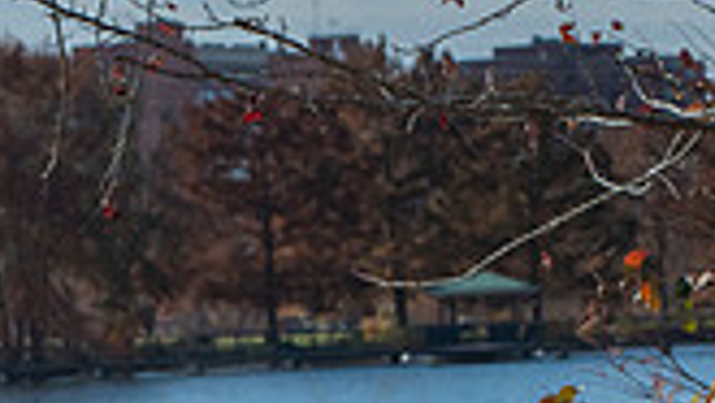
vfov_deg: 5.2
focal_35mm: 229
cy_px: 936
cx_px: 269
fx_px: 4344
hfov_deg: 9.4
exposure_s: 1/800
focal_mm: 80
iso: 400
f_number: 8
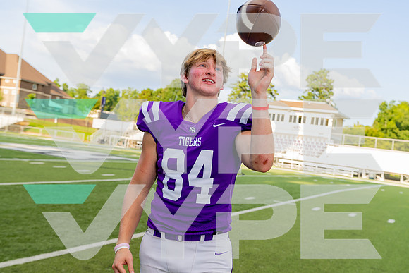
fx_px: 534
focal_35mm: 47
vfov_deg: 28.7
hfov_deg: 41.9
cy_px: 136
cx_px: 204
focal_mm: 47
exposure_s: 1/200
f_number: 5.6
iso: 200
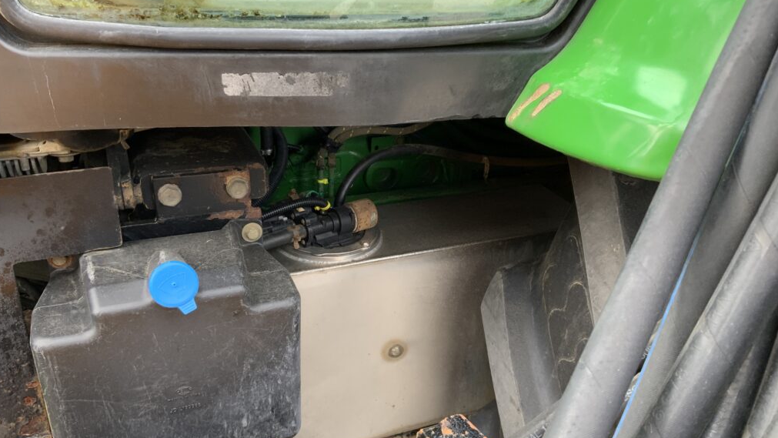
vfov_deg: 36.7
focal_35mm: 32
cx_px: 386
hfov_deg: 61.0
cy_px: 236
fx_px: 660
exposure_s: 1/122
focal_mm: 3
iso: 40
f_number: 1.8
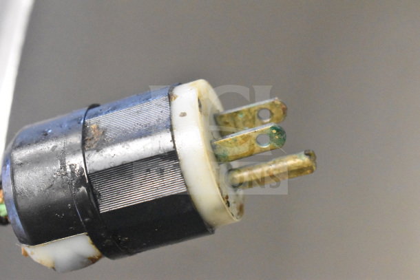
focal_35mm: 82
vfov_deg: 16.6
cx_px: 210
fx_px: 963
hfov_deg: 24.6
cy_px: 140
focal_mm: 55
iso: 14400
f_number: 5.6
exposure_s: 1/100
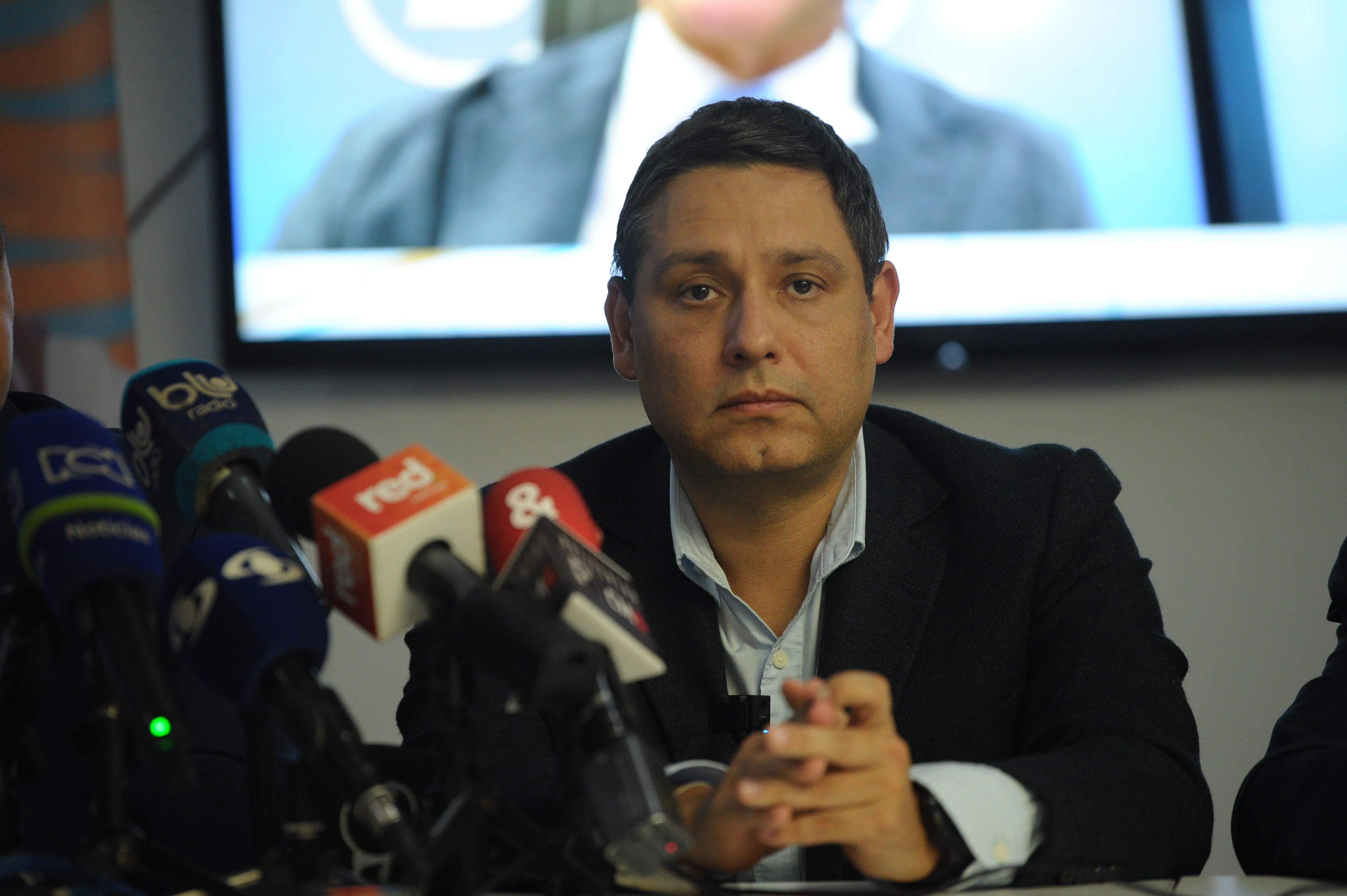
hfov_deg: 11.4
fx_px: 6731
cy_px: 448
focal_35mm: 180
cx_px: 674
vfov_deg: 7.6
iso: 3200
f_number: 2.8
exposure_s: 1/160
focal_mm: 180
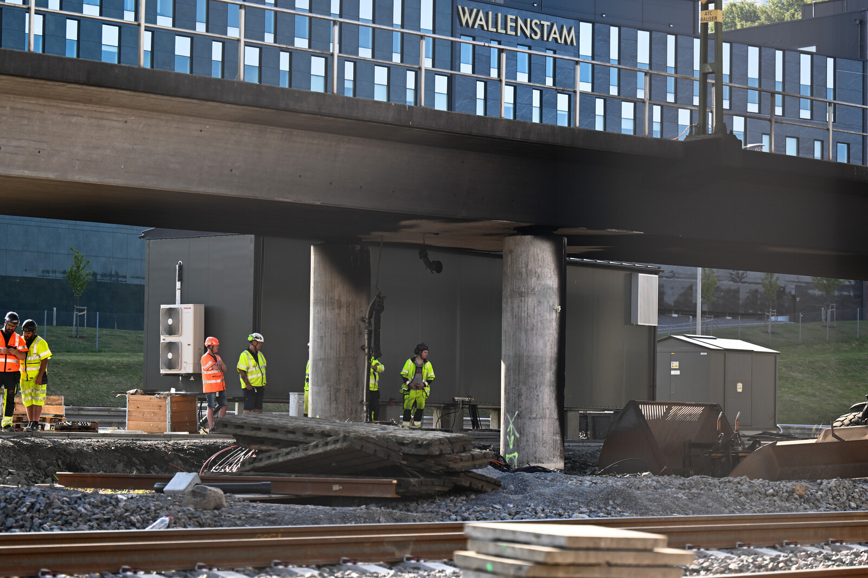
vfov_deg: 13.0
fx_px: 2531
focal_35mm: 105
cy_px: 289
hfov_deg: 19.5
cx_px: 434
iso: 64
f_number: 2.8
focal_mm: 70
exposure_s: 1/400
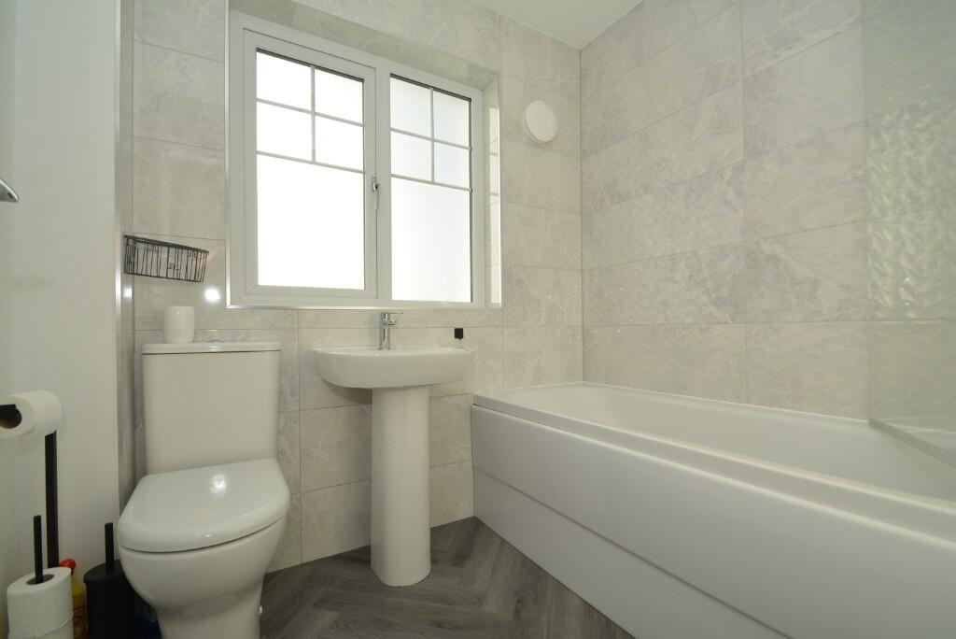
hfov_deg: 100.4
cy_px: 320
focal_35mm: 15
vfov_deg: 77.4
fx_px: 399
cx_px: 478
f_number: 6.3
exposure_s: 1/160
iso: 100
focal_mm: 10
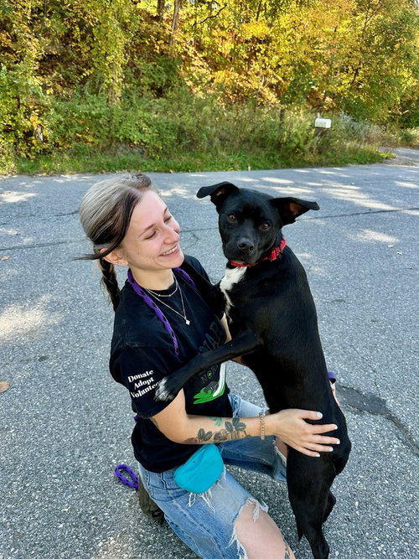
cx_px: 210
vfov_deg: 71.6
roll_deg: -0.4
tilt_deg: -21.3
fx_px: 387
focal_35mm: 24
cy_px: 280
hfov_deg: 56.8
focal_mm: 6.86
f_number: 1.78
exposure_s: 1/441
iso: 80
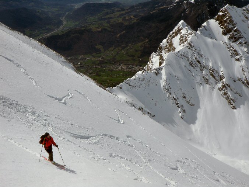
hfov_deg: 51.4
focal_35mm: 36
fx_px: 259
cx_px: 124
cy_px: 94
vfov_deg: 39.7
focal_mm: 6.53
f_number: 6.3
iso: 50
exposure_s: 1/400
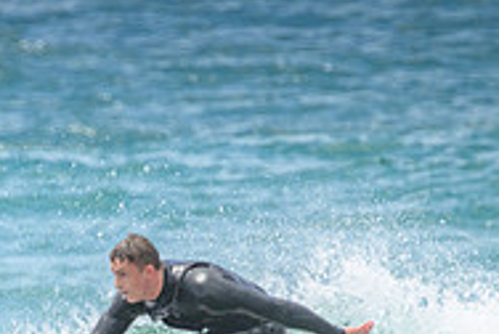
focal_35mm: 2462
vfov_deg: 0.6
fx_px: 34179
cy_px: 468
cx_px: 16
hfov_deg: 0.8
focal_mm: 800
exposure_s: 1/2000
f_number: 11
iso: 1100
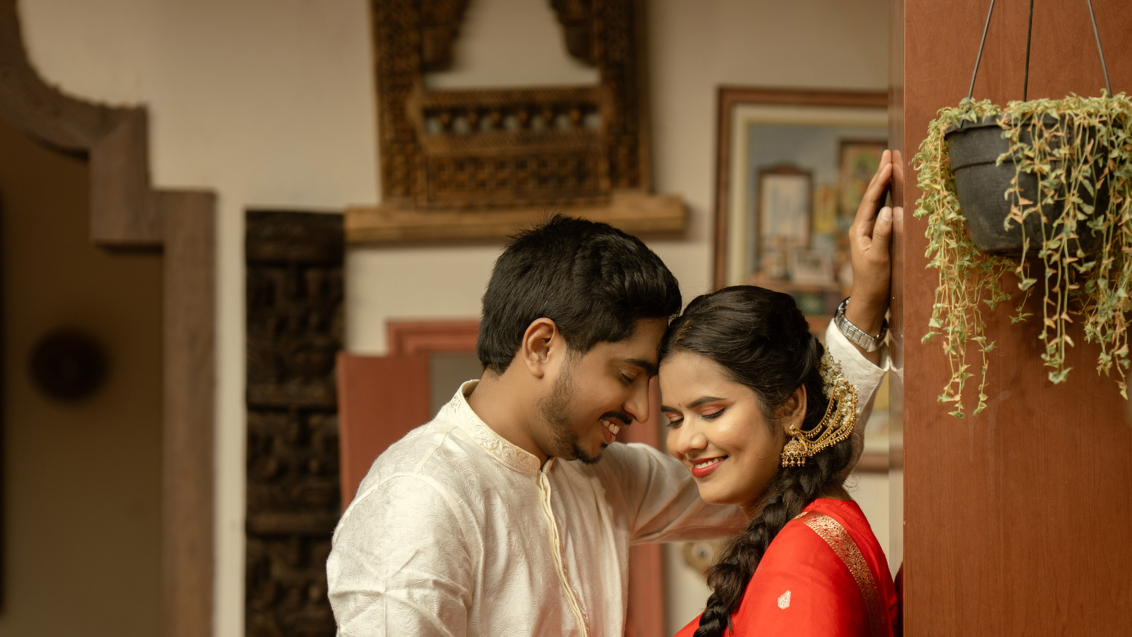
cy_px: 574
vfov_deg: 8.4
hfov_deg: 14.9
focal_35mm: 144
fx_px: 4322
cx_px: 825
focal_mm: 85
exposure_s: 1/1250
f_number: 1.8
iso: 100
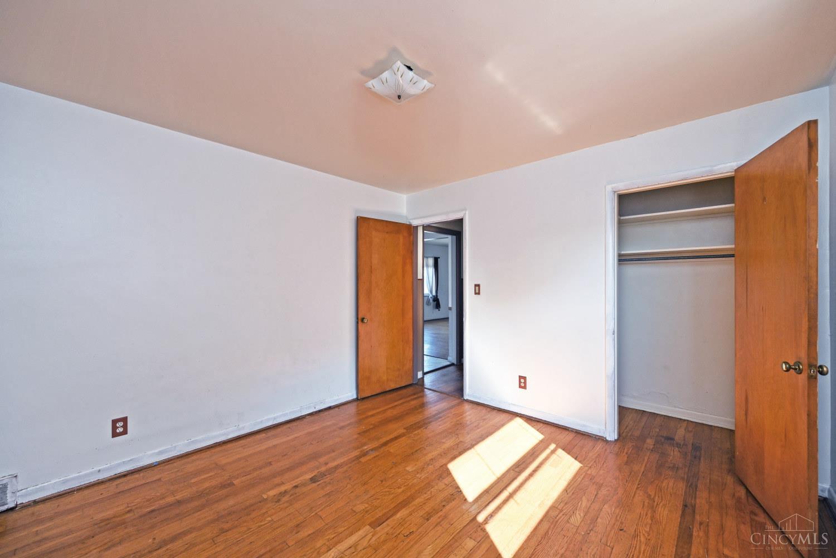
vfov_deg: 81.2
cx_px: 418
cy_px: 279
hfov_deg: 104.3
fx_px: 325
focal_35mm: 14
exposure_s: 1/100
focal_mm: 14
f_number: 5
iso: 200
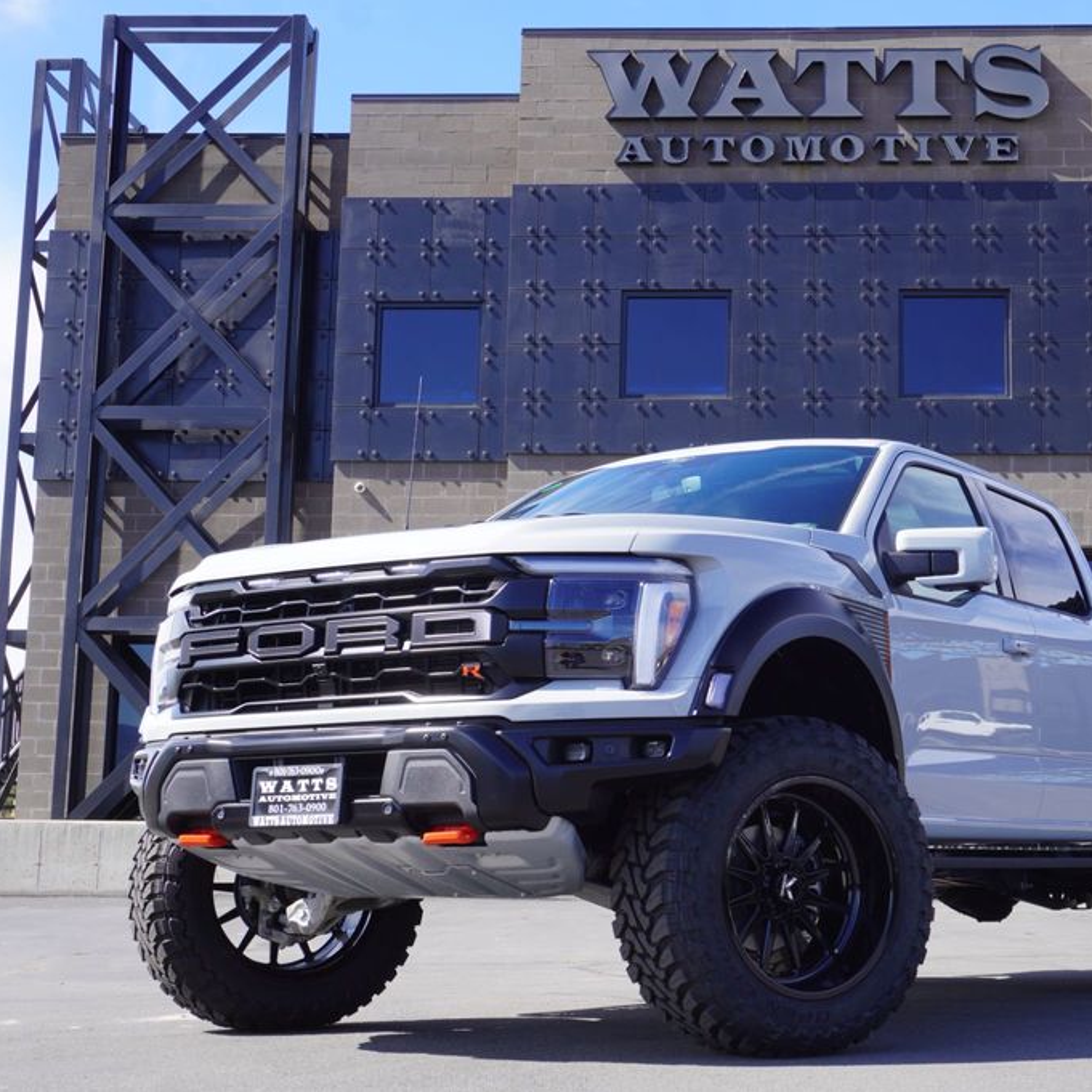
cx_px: 765
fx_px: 1986
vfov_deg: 30.7
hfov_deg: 30.4
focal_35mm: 56
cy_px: 545
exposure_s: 1/100
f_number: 8
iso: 100
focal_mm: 29
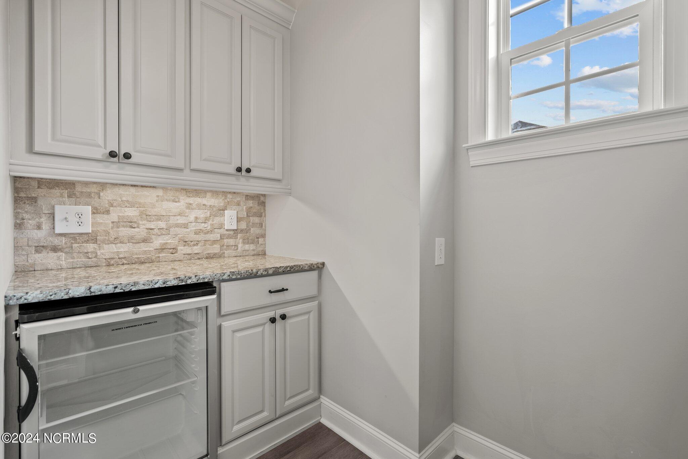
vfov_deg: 73.7
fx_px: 306
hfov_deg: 96.7
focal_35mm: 16
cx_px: 344
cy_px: 230
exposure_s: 1/4
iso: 200
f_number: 4
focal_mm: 16
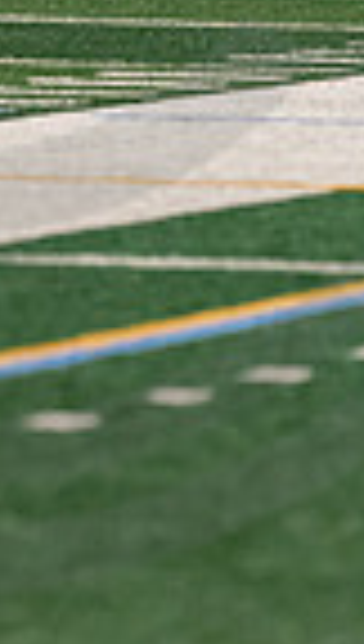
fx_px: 14474
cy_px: -205
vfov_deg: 2.5
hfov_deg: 1.4
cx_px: -76
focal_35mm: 848
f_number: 2.8
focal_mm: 200
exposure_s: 1/640
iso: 2500
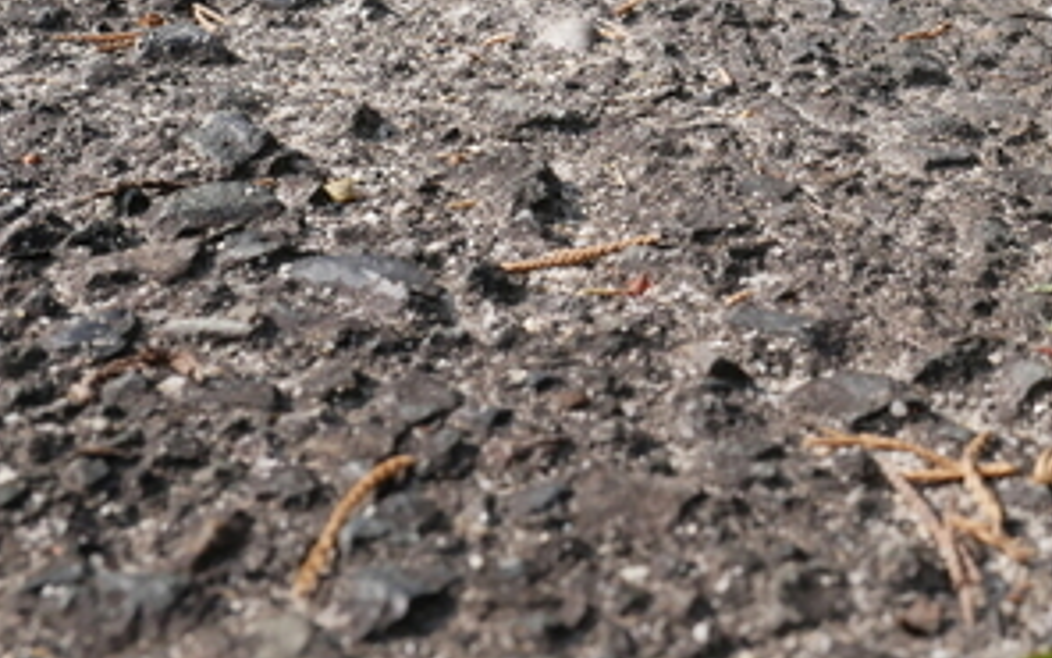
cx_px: 785
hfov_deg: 27.8
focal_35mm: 73
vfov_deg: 17.4
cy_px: -34
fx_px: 2093
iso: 800
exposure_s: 1/640
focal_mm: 17
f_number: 9
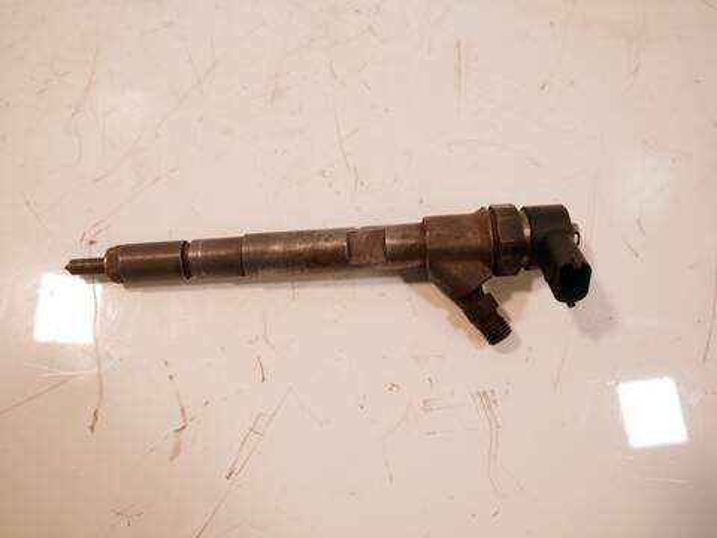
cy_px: 269
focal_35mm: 30
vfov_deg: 46.8
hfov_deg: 60.0
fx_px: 621
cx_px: 358
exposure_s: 1/60
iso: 320
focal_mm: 15
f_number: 3.5
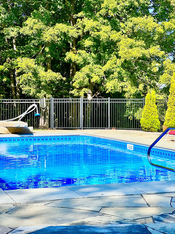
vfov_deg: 25.3
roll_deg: +0.5
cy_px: 117
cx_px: 88
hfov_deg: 19.1
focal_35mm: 77
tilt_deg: -1.7
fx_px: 519
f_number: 2.8
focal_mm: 9
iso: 32
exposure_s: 1/245
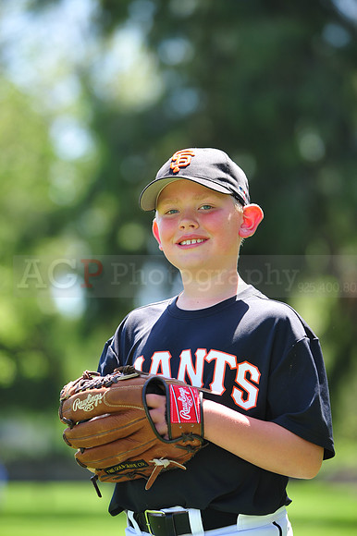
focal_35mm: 200
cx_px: 178
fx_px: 2978
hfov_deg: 6.9
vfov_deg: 10.3
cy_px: 268
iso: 200
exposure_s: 1/320
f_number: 4.5
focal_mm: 200
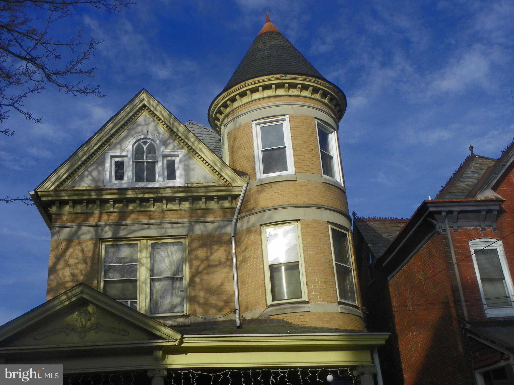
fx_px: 609
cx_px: 257
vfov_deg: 35.1
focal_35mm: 41
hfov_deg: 45.8
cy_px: 192
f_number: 6.3
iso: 64
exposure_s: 1/250
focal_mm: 7.3
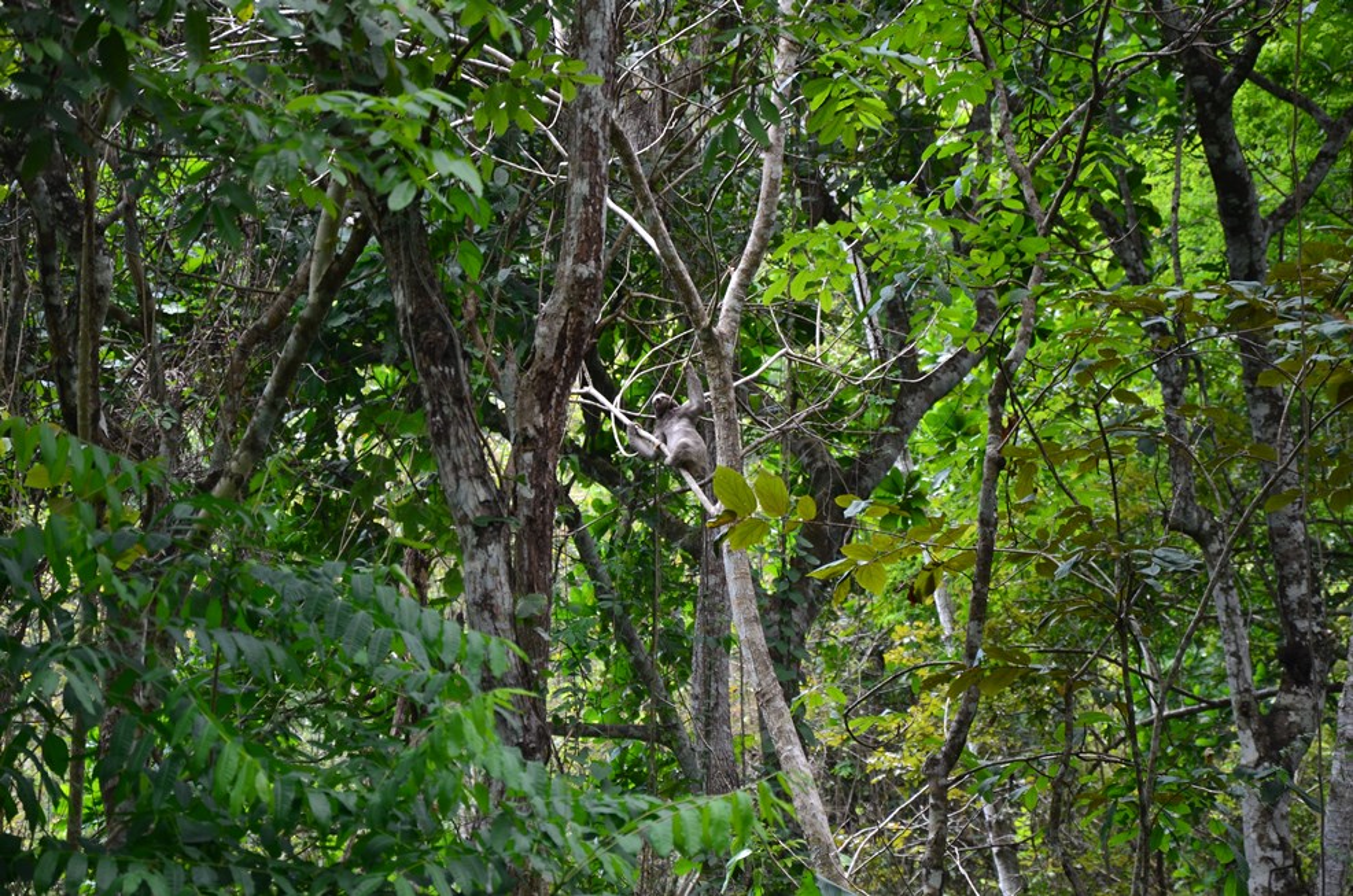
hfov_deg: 13.1
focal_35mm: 158
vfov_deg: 8.7
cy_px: 448
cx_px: 676
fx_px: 5907
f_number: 5.6
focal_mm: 105
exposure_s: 1/125
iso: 125
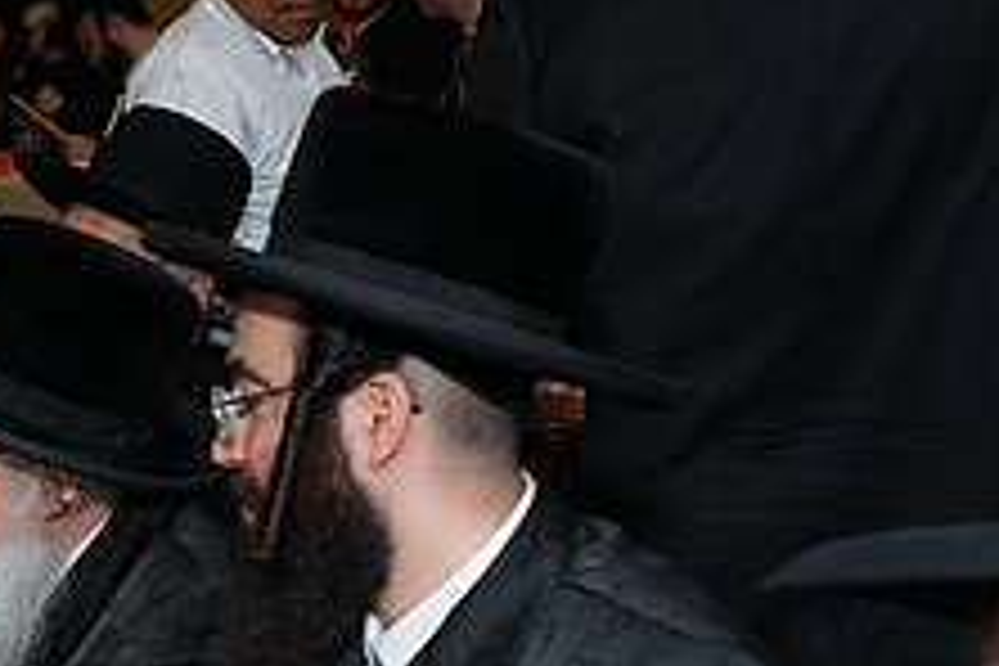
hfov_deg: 25.5
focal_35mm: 73
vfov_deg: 18.4
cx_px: -126
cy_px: 569
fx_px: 2026
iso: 640
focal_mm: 28
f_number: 6.3
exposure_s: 1/100
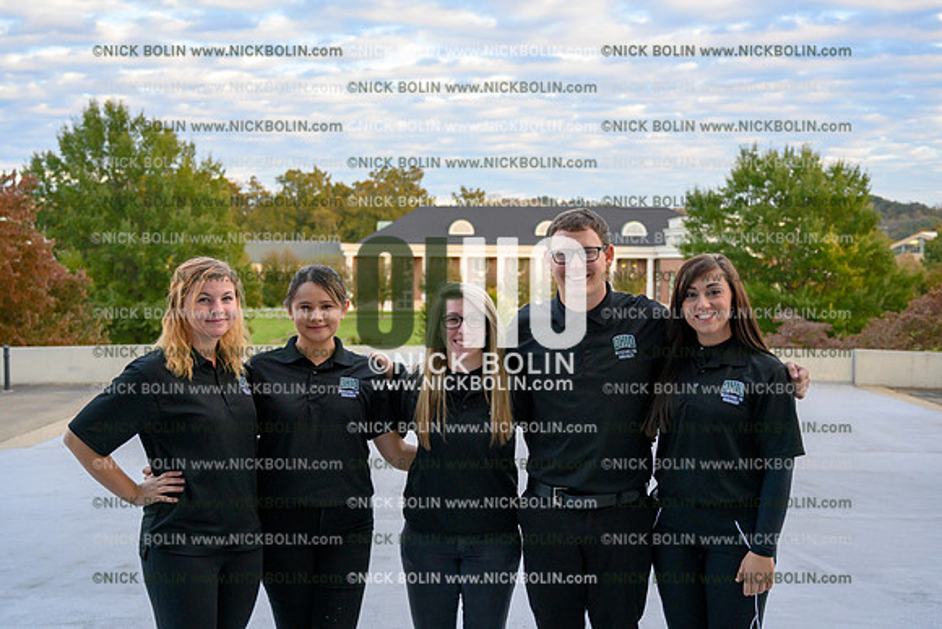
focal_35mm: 40
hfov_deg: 48.4
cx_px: 471
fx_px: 1047
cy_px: 314
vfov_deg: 33.4
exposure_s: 1/1250
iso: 2000
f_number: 4
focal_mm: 40
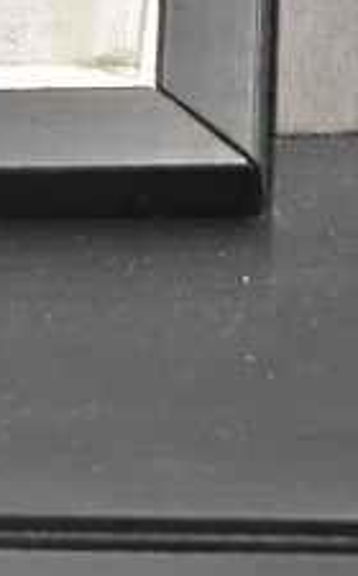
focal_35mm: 228
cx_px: -396
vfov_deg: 9.2
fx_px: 3577
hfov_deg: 5.6
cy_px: 60
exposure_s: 1/160
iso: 6400
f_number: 6.3
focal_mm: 55
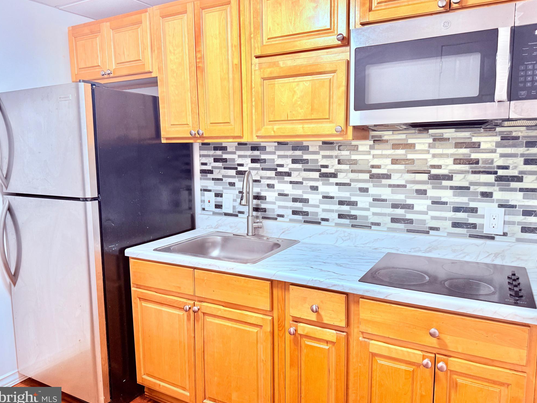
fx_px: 388
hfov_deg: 69.4
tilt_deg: -7.2
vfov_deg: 54.9
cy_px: 199
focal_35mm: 25
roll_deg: +1.1
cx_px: 273
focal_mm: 6.76
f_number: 1.78
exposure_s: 1/60
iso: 200
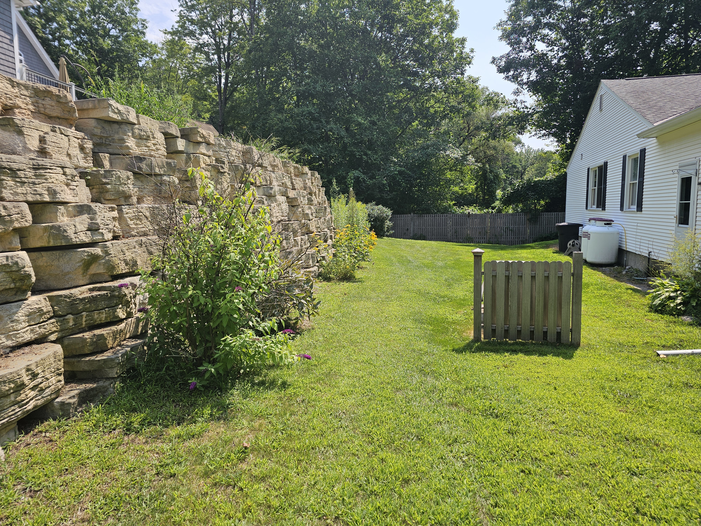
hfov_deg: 73.9
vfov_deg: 58.9
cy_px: 263
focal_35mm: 23
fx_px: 466
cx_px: 350
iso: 10
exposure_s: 1/548
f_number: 1.7
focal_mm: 6.3
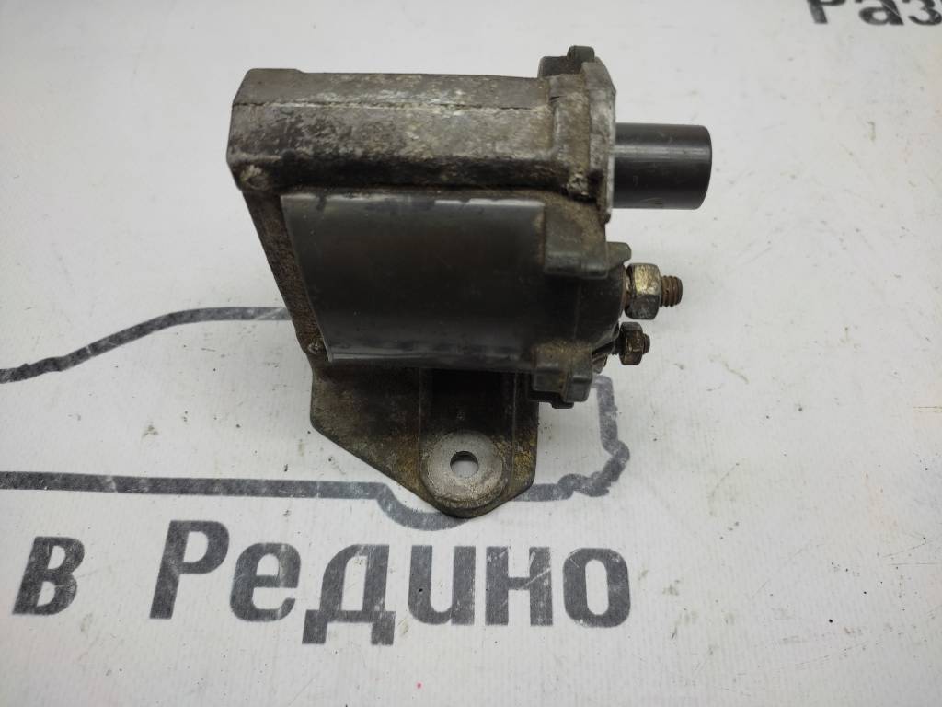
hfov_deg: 67.3
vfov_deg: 53.1
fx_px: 708
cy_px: 354
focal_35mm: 26
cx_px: 471
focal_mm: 4.74
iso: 100
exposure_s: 1/120
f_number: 1.79
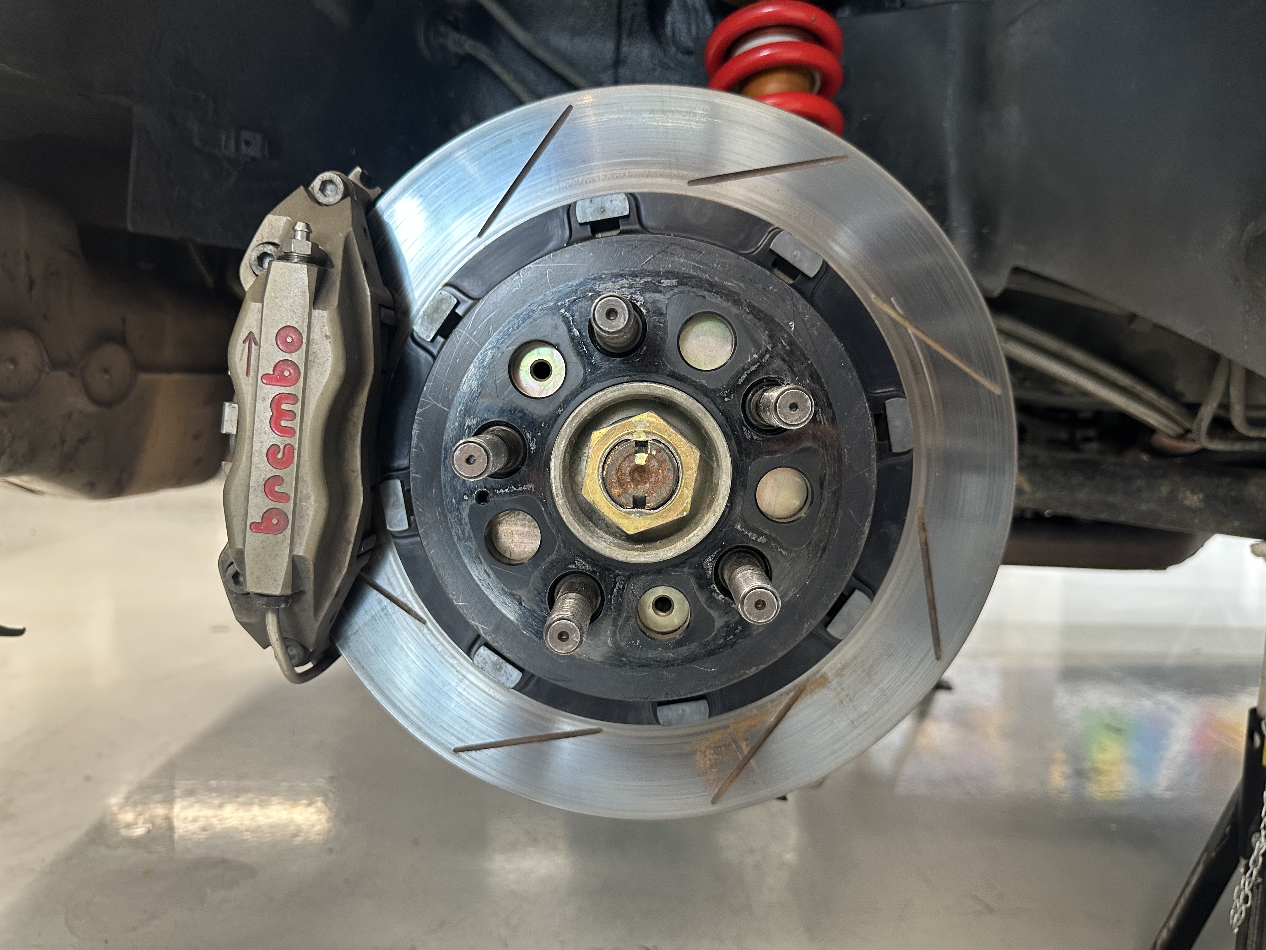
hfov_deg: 71.6
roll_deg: -1.2
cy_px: 475
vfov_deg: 56.8
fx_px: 878
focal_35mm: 24
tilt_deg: -6.8
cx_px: 633
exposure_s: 1/50
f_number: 1.78
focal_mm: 6.86
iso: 250
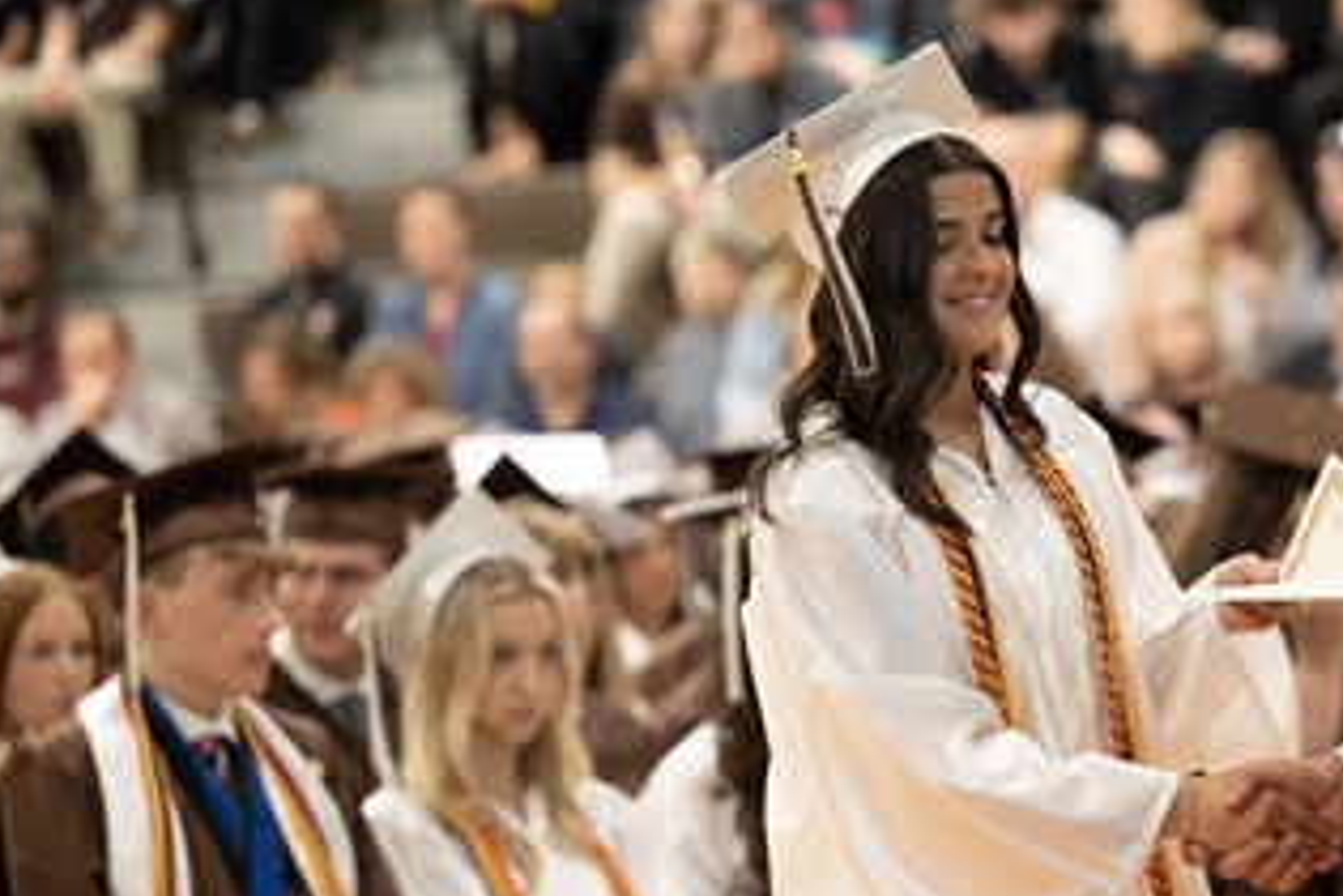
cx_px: 1123
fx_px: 8729
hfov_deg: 8.8
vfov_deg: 5.9
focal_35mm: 234
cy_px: 491
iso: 1600
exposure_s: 1/100
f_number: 2.8
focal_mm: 120
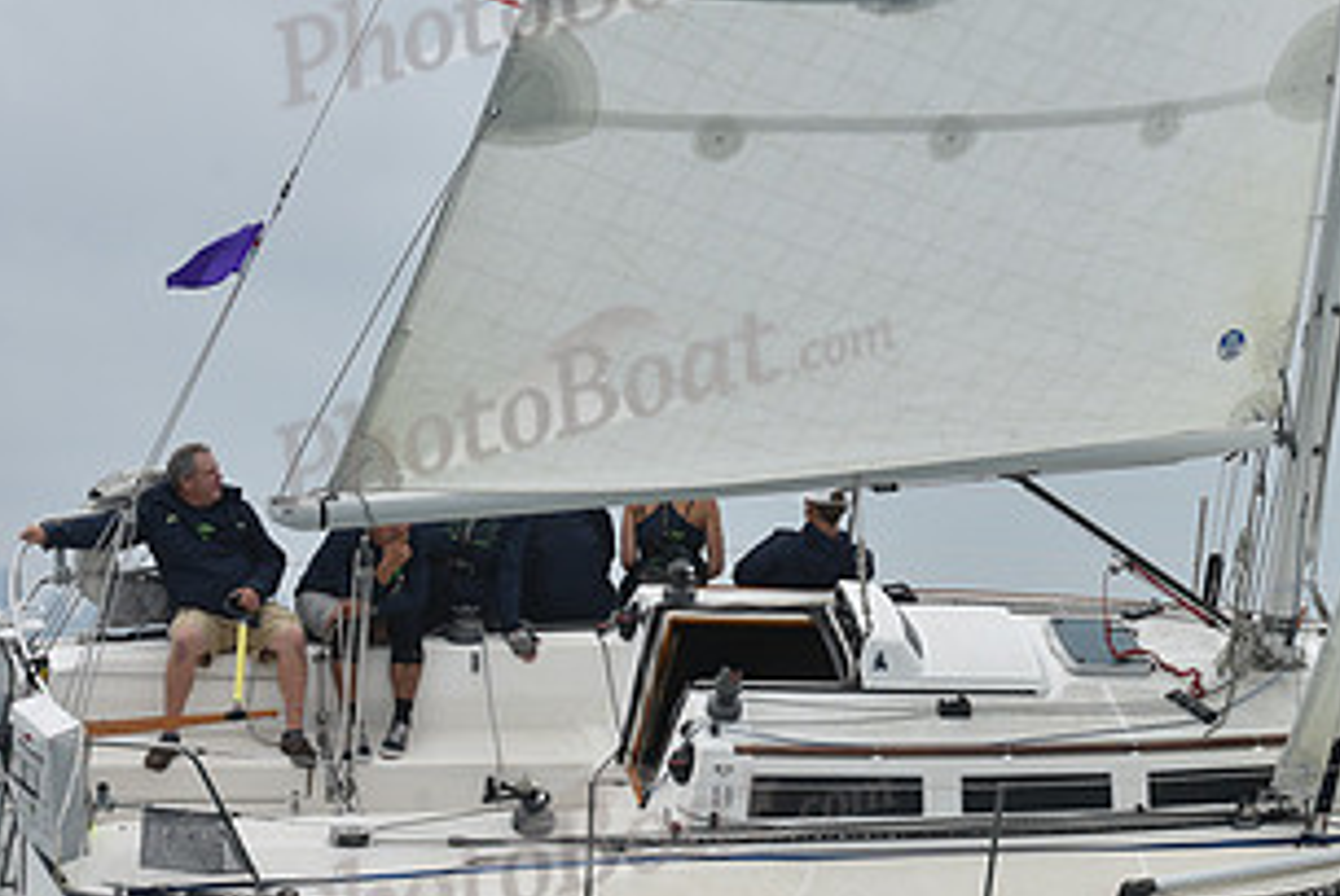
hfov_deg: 15.3
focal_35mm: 133
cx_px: 1125
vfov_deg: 10.3
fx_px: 4955
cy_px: 564
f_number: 9
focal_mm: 70
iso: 250
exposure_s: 1/800
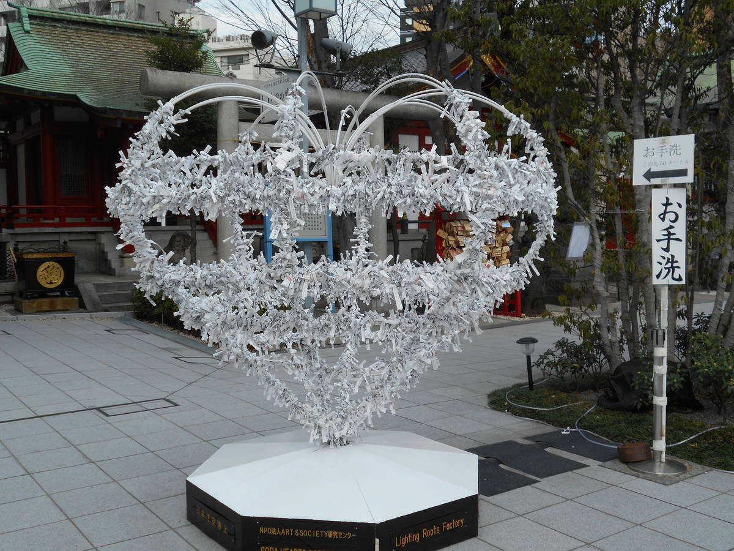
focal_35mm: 39
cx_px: 367
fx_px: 827
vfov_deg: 36.8
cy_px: 276
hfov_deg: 47.9
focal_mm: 6.7
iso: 80
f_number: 3.9
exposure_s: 1/640
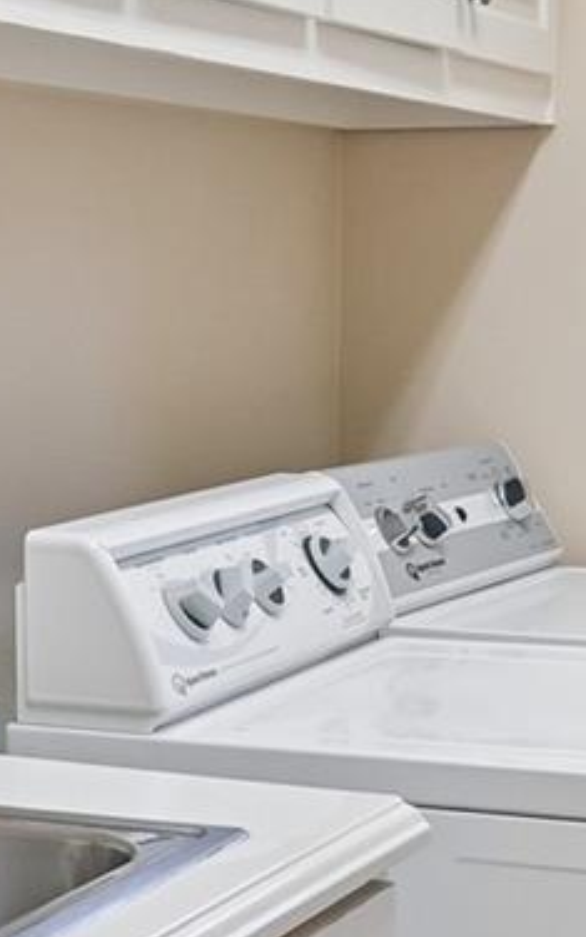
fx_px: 2555
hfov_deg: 12.9
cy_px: 253
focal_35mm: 100
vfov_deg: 20.7
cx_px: 10
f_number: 8
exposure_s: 1/50
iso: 400
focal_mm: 18
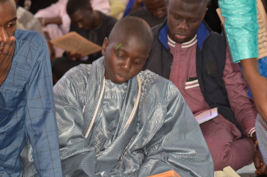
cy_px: 88
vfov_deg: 13.0
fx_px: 777
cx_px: 134
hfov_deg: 19.5
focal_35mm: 105
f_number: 4
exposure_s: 1/50
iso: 640
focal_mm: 70
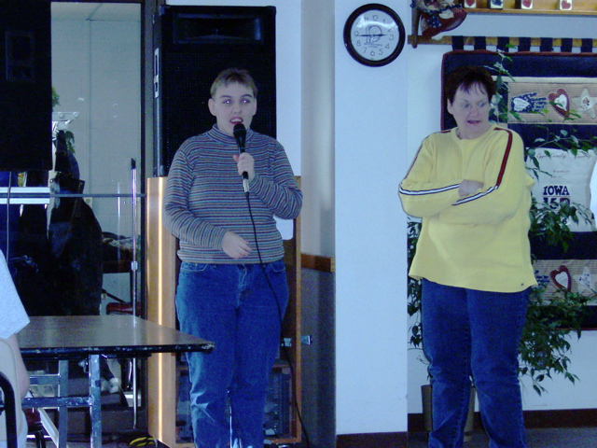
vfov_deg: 13.0
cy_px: 224
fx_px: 1966
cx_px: 298
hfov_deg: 17.3
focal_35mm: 114
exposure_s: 1/90
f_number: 4.8
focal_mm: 17.6
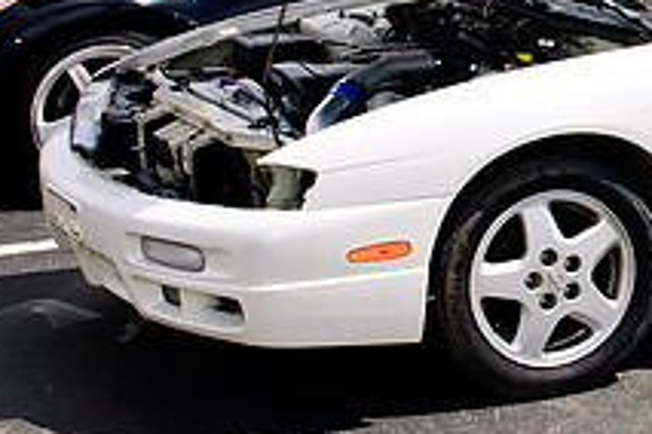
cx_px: 719
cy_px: 58
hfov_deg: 18.5
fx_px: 1920
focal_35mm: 106
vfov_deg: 12.8
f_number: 9
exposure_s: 1/320
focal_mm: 26
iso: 200
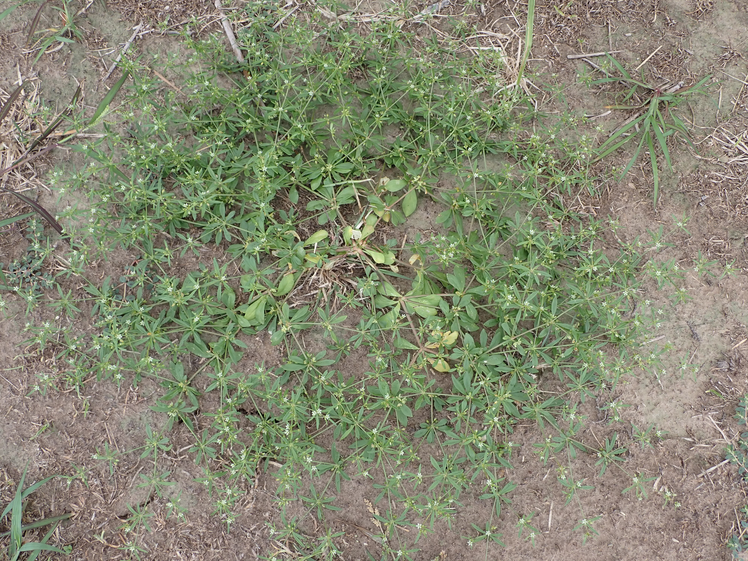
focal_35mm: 30
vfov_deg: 46.8
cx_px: 374
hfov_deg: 60.0
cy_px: 280
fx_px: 648
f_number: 3.2
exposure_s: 1/320
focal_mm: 5.4
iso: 100
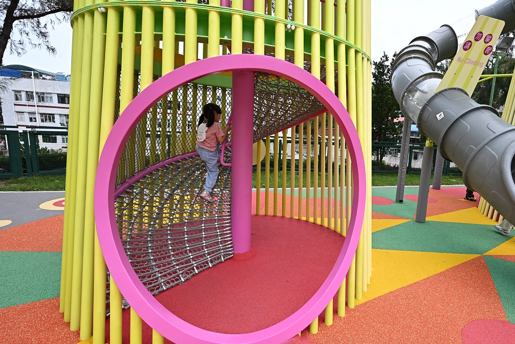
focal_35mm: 20
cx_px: 326
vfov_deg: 62.9
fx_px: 281
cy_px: 171
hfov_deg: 83.2
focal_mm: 15.5
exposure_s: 1/400
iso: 400
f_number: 10
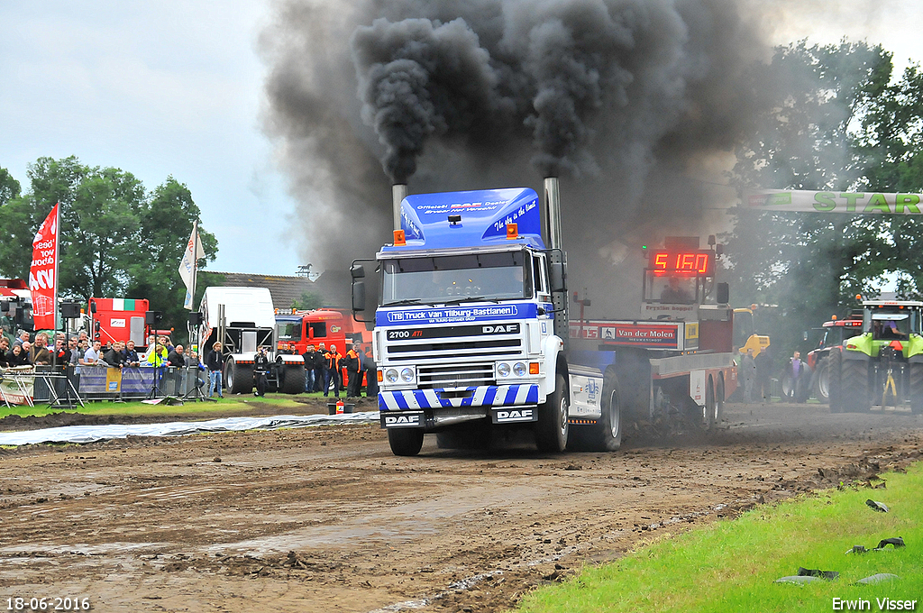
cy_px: 306
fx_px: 3303
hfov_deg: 15.9
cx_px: 462
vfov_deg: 10.6
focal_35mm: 129
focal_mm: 86
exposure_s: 1/320
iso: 1000
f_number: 5.6
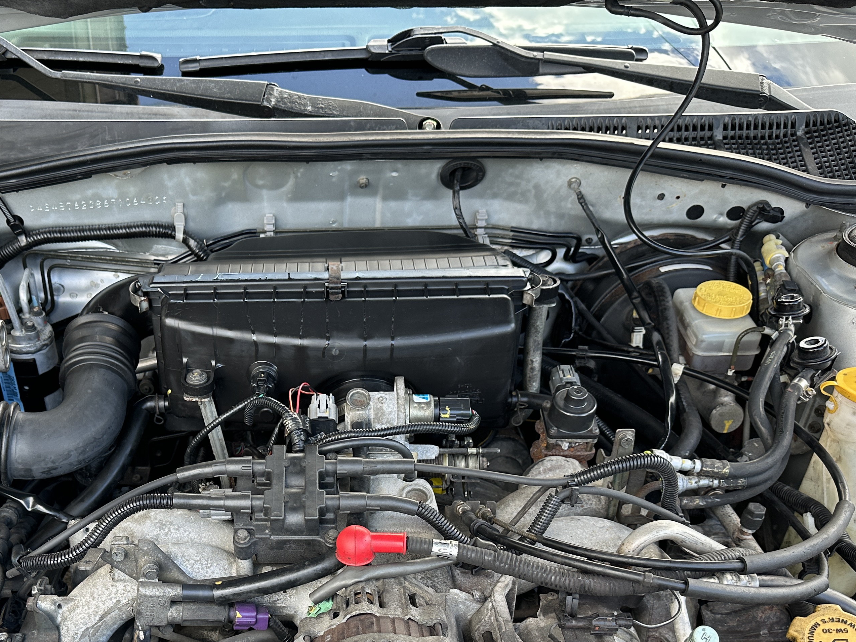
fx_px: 940
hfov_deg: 48.2
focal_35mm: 38
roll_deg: +0.4
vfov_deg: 36.6
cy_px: 500
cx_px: 289
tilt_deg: -37.9
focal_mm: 6.86
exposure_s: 1/139
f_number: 1.78
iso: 125
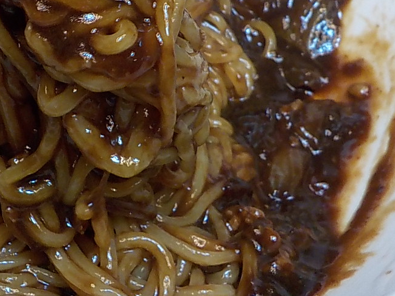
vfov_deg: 19.0
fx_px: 844
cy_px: -35
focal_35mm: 74
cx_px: 52
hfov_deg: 25.6
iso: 220
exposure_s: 1/30
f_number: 3.3
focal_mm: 4.1
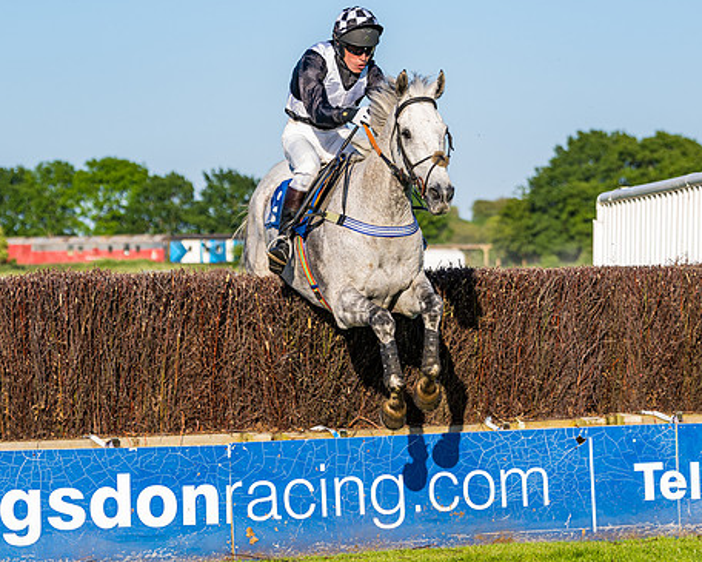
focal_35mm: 184
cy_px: 246
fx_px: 3824
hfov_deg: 10.5
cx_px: 371
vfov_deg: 8.4
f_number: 4
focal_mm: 102
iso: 200
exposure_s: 1/1250
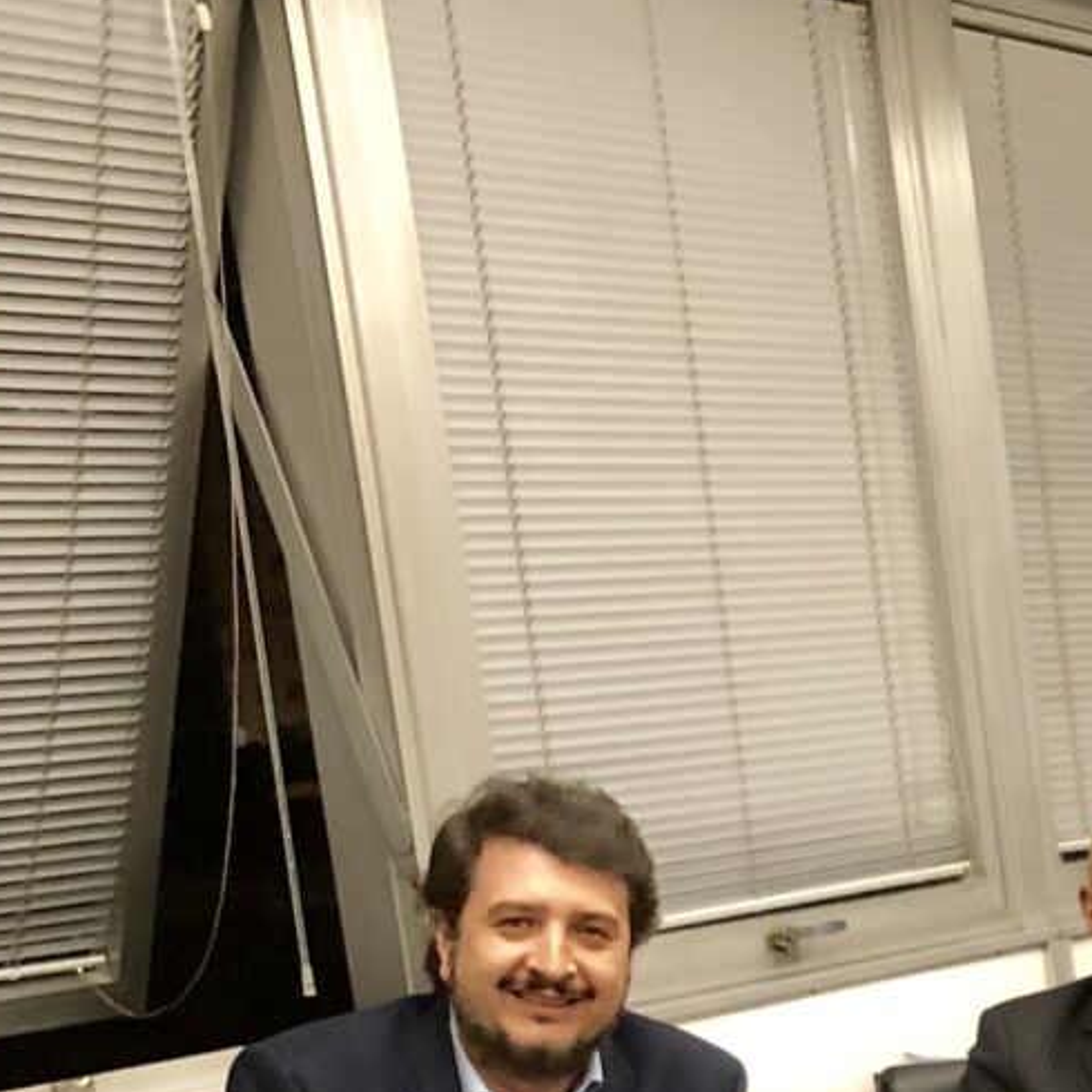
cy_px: 1230
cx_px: 1790
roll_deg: +4.3
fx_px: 3462
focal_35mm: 97
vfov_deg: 17.3
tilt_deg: -10.7
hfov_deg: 15.9
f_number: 1.8
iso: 64
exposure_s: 1/15
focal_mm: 3.99
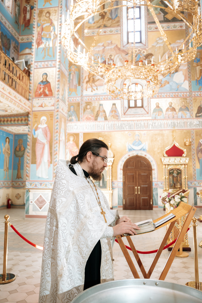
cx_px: 109
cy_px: 153
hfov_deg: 46.4
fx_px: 236
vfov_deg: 65.5
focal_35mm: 28
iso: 1600
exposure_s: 1/125
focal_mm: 24
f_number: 3.2
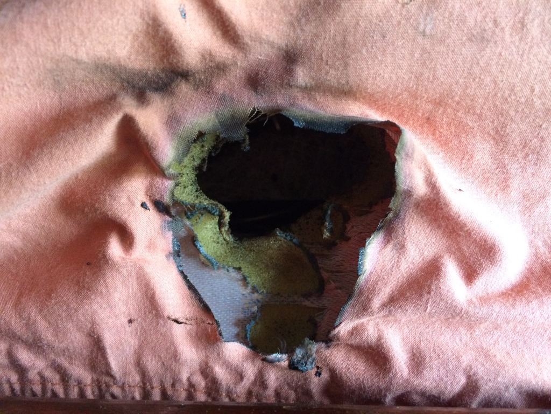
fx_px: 462
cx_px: 276
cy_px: 207
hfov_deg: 61.7
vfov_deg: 48.2
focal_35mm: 29
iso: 320
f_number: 2.2
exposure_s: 1/24
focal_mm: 4.15
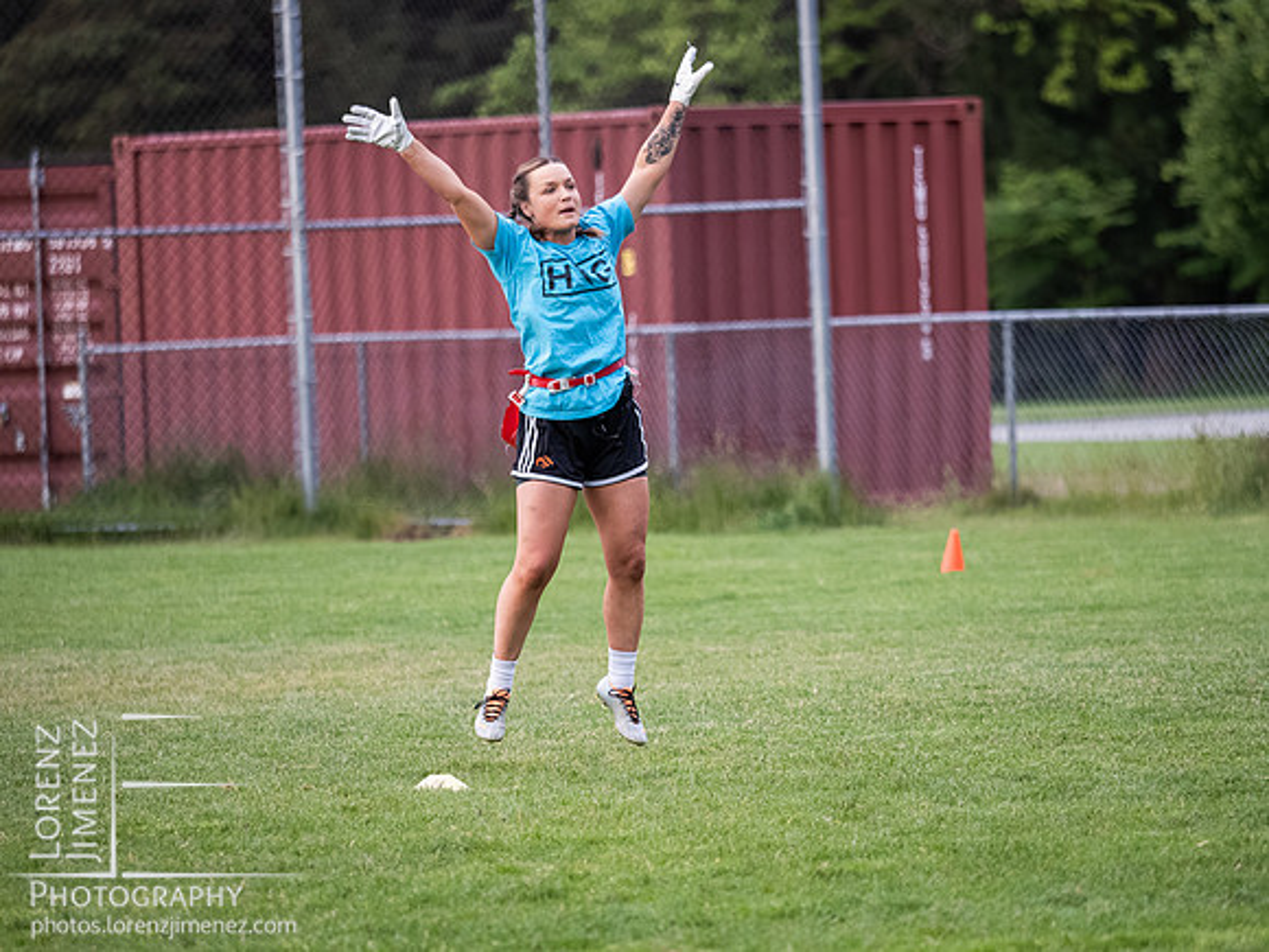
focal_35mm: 300
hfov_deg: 6.6
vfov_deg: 5.0
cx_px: 634
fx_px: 10998
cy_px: 476
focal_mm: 150
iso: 2000
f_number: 2.8
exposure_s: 1/1250
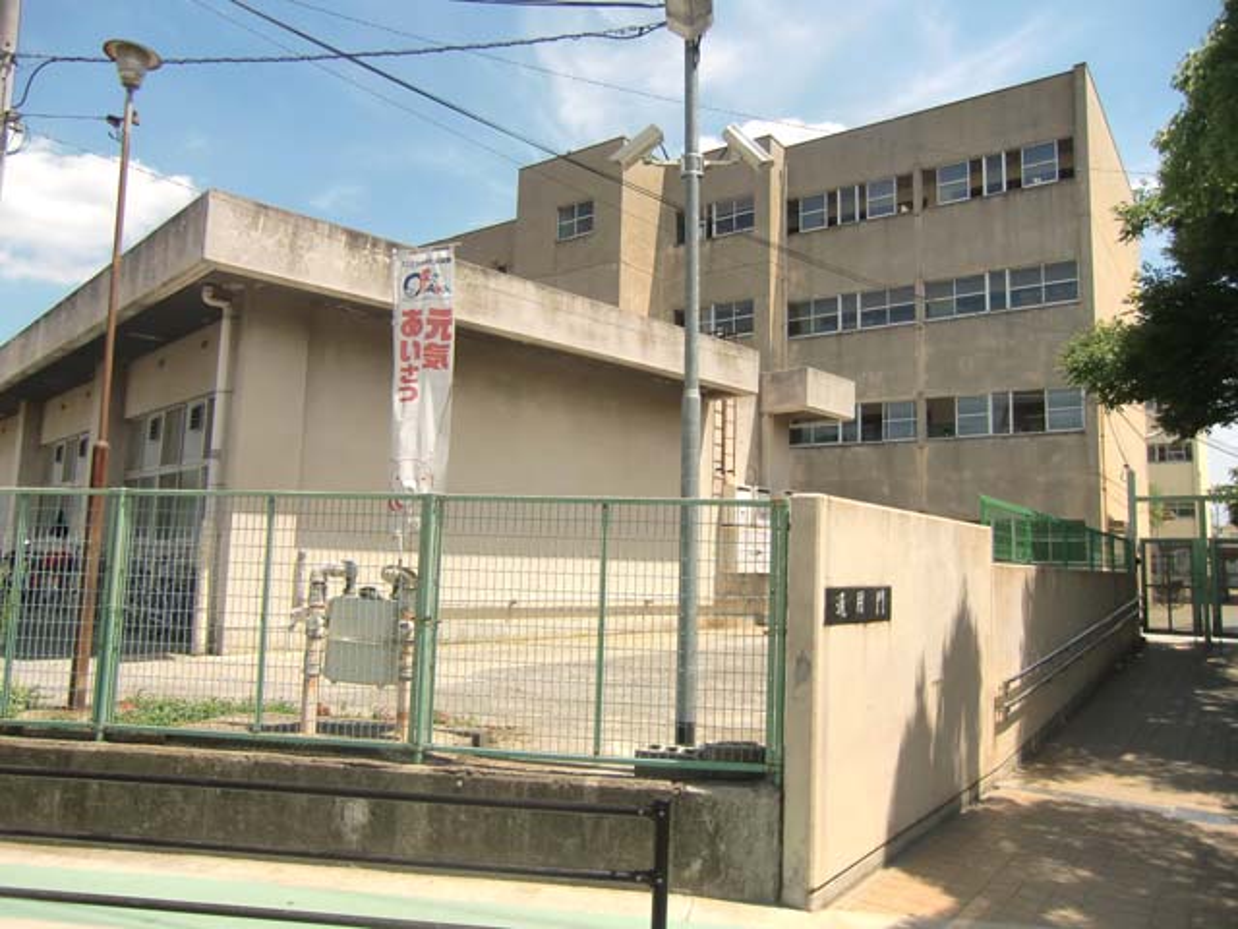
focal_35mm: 24
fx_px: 858
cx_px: 619
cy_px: 464
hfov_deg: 71.6
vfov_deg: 56.8
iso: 64
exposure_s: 1/800
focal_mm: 4.3
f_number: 3.2
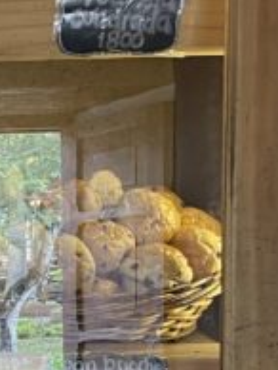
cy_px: 452
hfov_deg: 9.4
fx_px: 1464
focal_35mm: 137
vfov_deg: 13.9
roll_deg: +1.0
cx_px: -440
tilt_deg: -3.0
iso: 80
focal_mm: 4.2
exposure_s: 1/60
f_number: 1.6
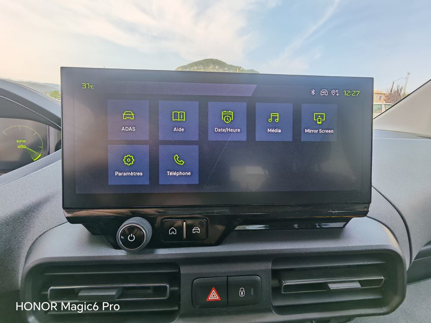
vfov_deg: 81.7
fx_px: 187
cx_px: 216
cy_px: 162
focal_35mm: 15
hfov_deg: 98.2
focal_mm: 1.82
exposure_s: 1/100
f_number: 2
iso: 64
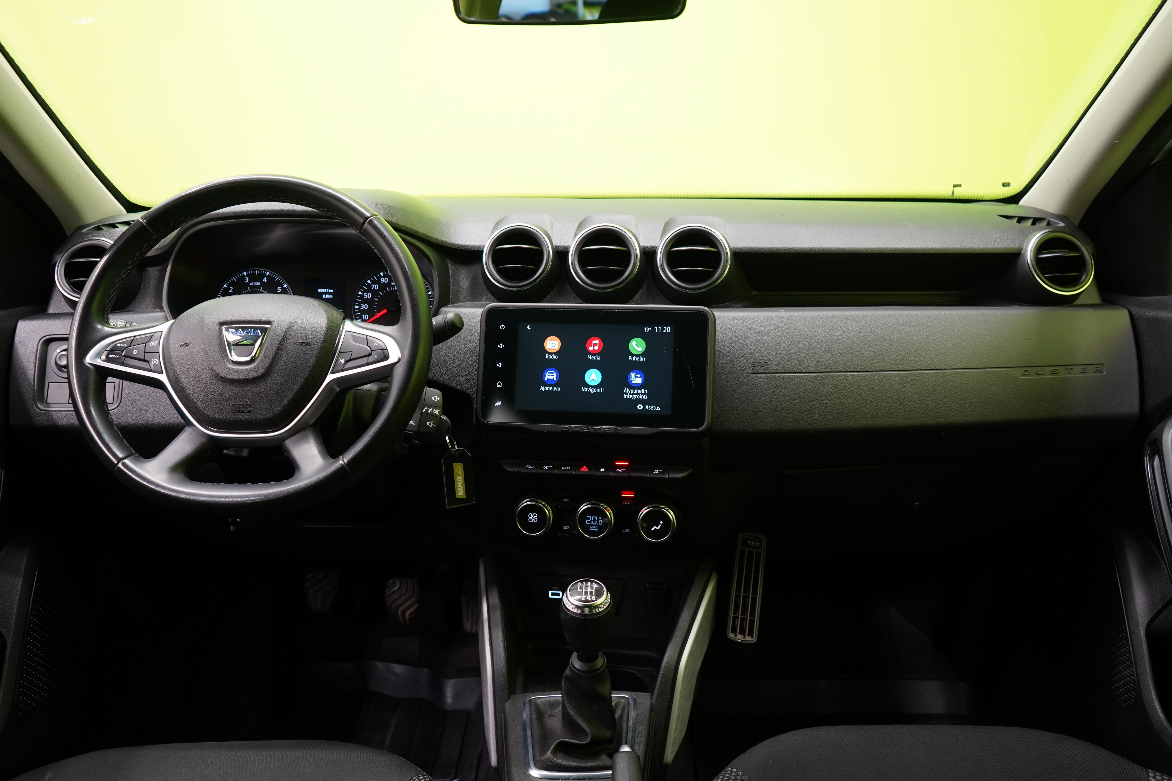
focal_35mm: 28
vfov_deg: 46.4
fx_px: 911
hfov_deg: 65.5
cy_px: 390
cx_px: 586
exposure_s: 1/25
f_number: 5
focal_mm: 28
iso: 1250
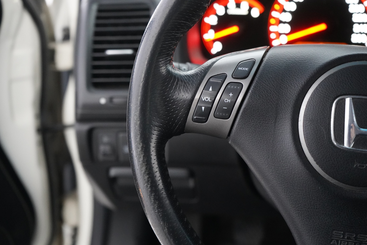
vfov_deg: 25.5
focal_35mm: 53
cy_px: 122
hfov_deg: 37.5
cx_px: 184
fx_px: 540
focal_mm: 53
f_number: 5
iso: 10000
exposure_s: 1/40
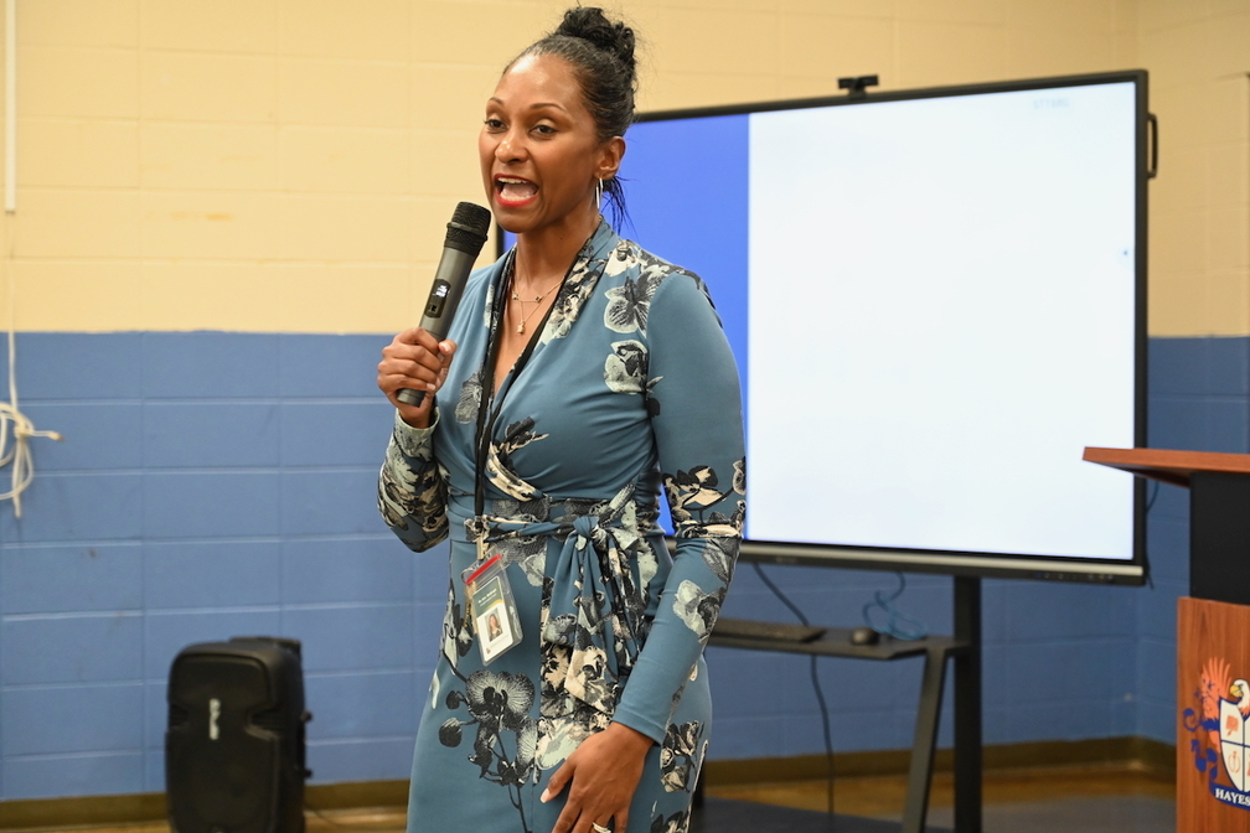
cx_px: 616
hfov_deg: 30.5
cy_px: 412
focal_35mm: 66
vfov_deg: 20.6
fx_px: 2291
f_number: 4
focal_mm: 65
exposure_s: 1/100
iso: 3200
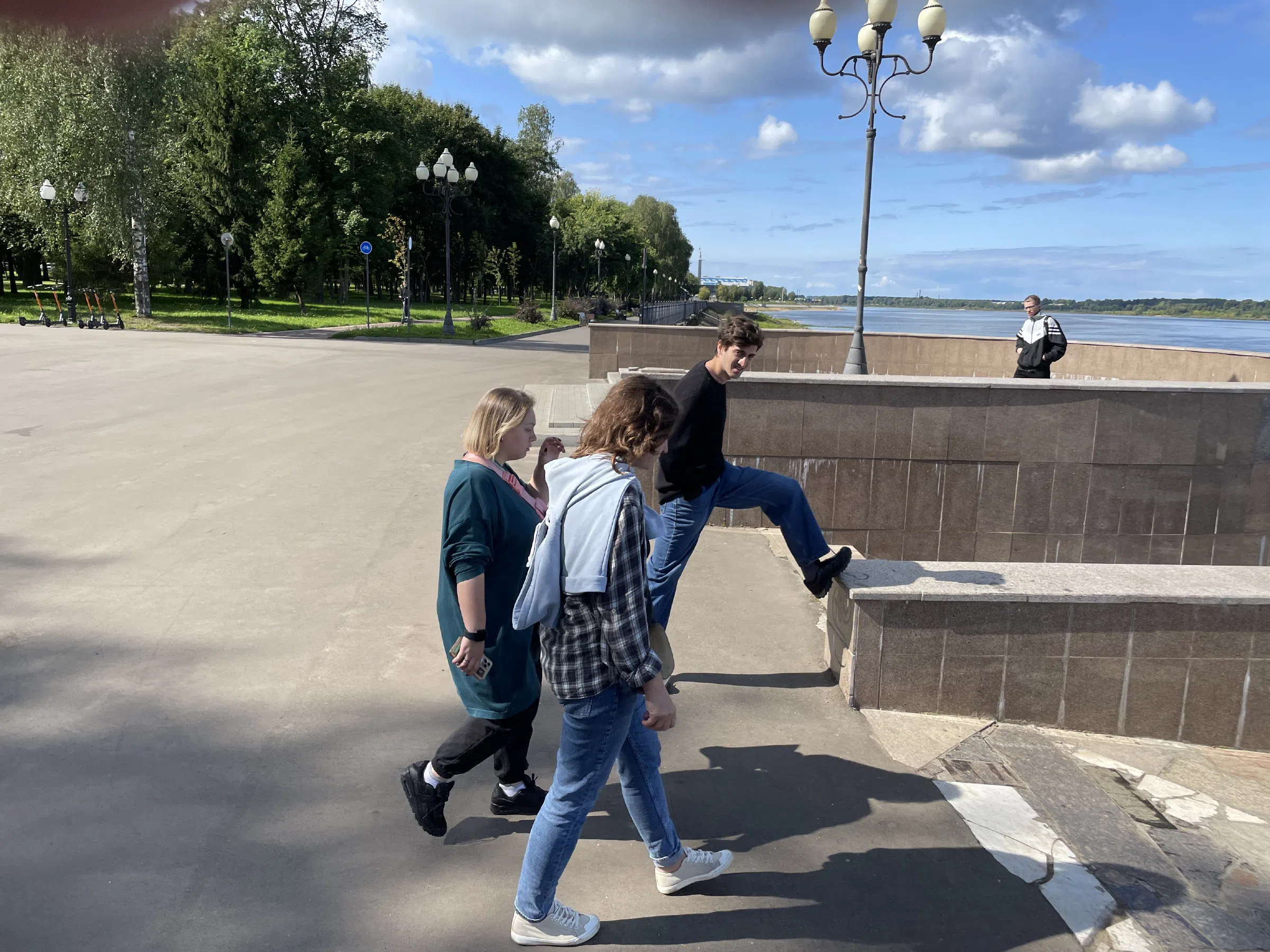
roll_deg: -0.9
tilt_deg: -9.1
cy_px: 476
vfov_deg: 53.1
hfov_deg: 67.3
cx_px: 635
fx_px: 954
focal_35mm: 26
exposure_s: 1/2618
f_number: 1.6
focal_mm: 4.2
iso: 32
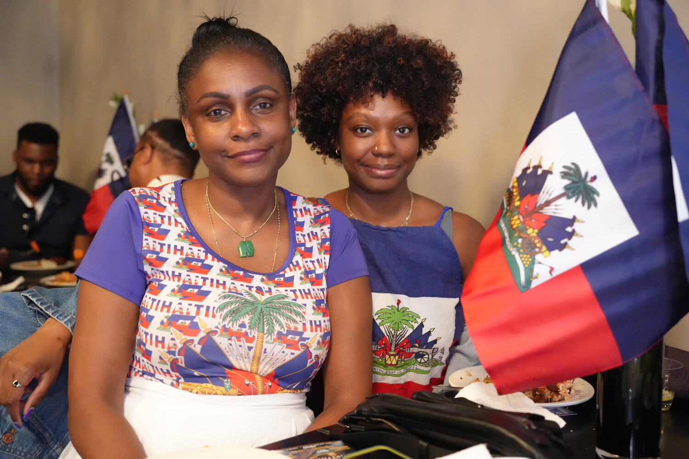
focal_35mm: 35
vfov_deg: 37.9
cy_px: 230
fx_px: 670
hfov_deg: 54.4
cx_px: 344
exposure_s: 1/100
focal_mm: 35
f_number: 2.8
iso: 12800
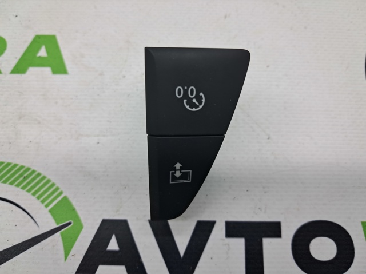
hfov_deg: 65.4
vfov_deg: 51.3
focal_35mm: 27
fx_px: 285
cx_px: 183
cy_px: 137
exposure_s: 1/50
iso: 50
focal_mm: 4
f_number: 1.8
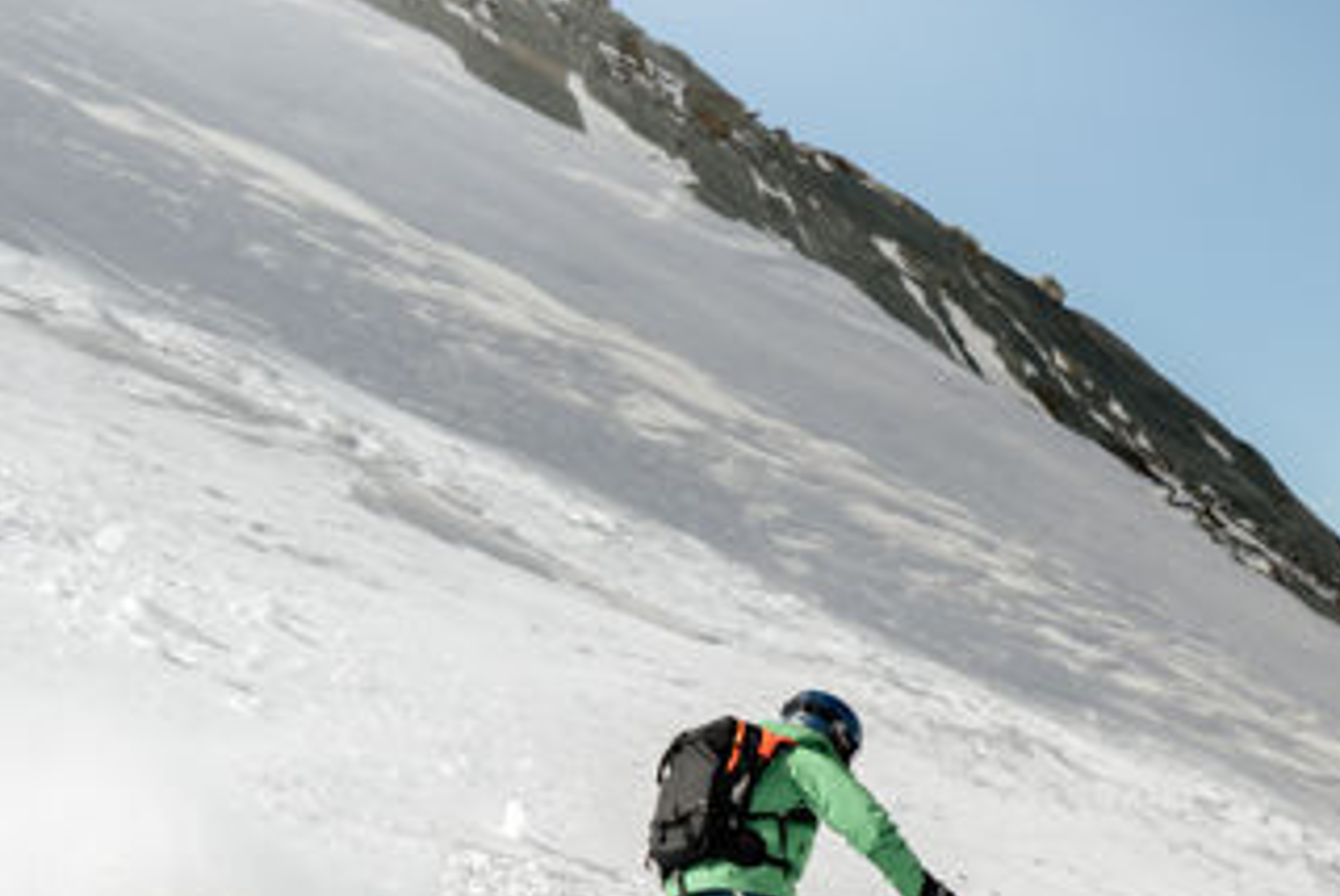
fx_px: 2906
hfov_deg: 24.9
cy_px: 844
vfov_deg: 17.2
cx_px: 1302
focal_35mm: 78
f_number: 3.2
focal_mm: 39
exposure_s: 1/5000
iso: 200
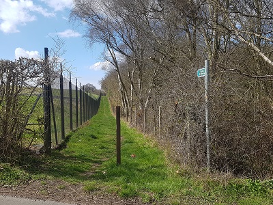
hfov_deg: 67.3
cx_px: 136
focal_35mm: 26
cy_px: 102
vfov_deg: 53.1
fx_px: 205
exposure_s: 1/2416
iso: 50
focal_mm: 4.2
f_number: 1.7
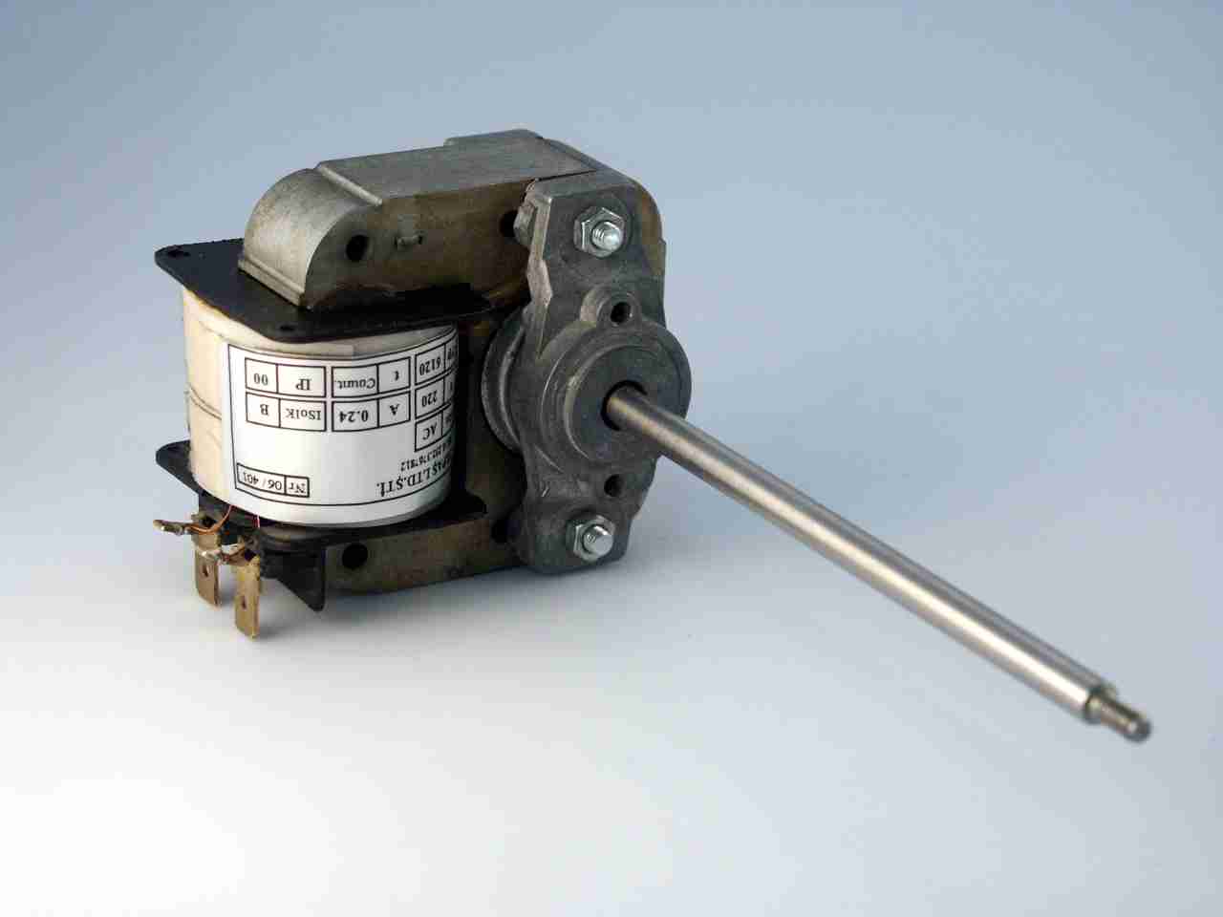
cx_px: 612
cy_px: 458
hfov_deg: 18.0
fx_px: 3851
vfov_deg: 13.6
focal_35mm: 109
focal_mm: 27.07
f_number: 3.5
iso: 200
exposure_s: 1/45
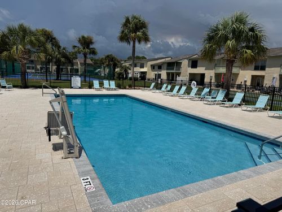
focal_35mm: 24
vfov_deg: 56.8
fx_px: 196
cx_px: 141
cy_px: 106
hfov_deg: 71.6
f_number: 1.78
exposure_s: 1/12346
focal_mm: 6.76
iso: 64
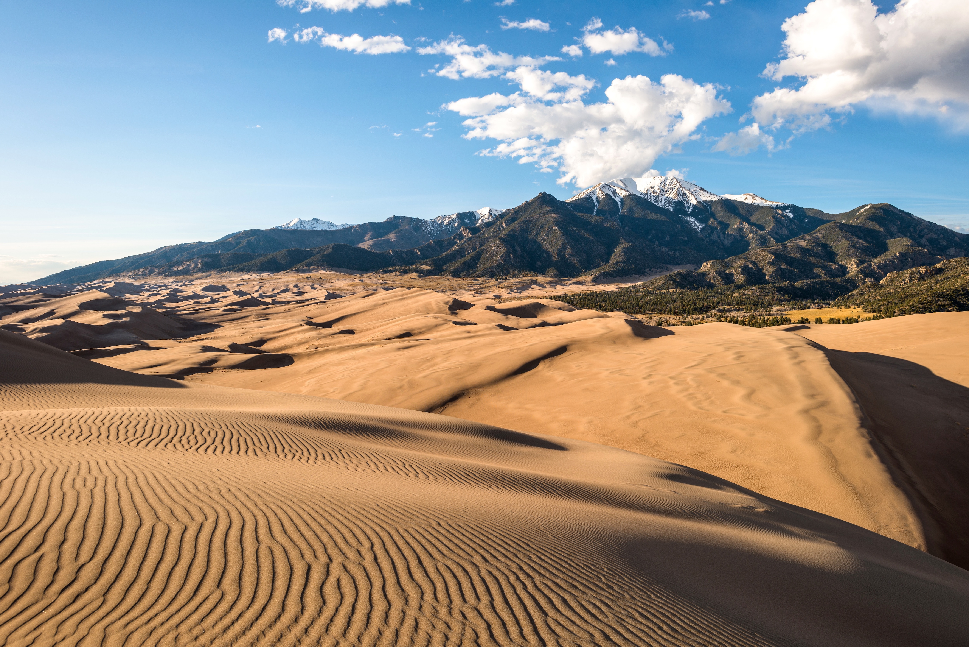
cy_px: 324
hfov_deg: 73.7
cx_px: 484
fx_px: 646
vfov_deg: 53.2
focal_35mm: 24
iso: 50
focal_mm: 24
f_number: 8
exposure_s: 1/160
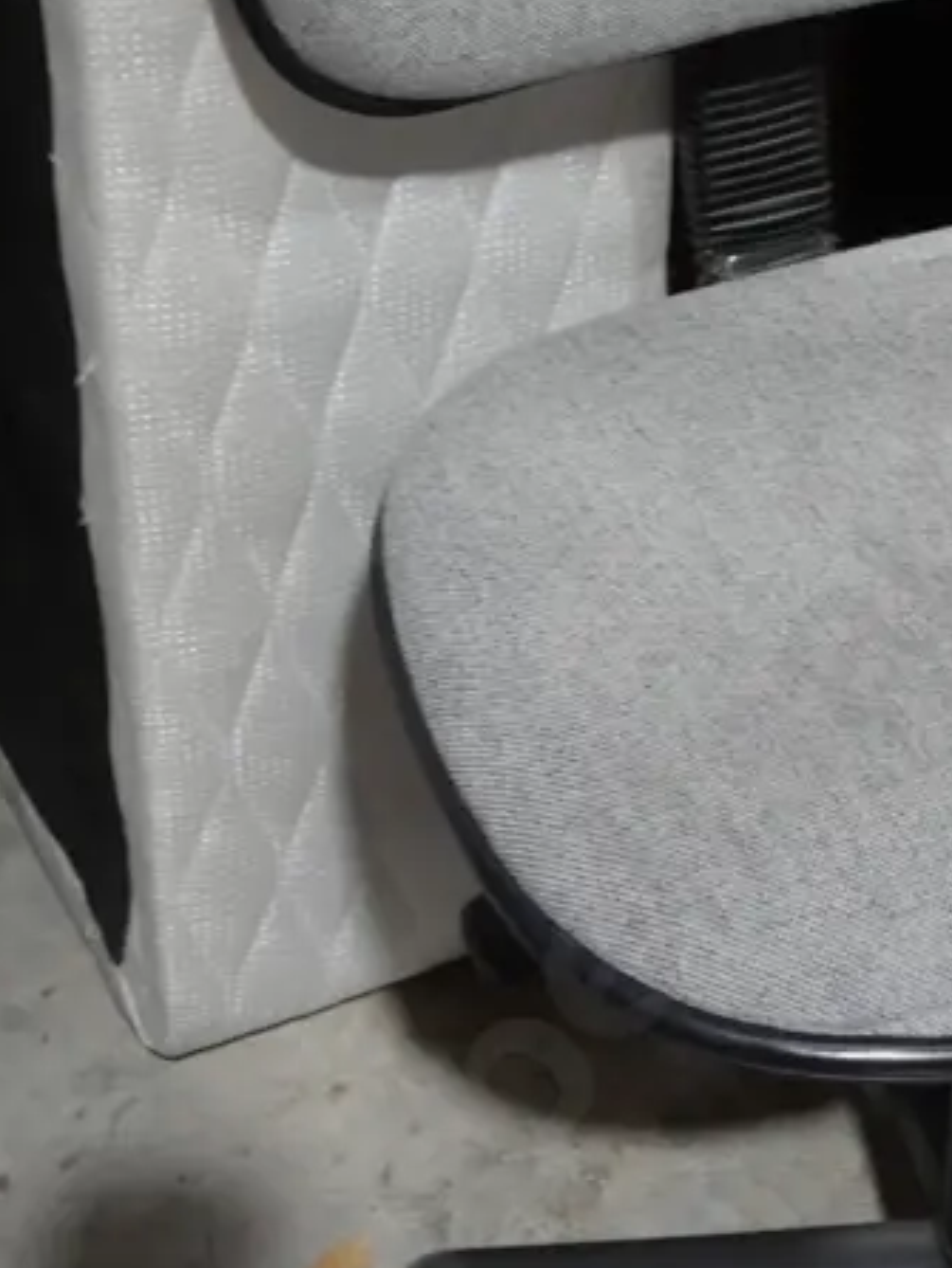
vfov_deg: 25.0
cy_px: 515
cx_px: 951
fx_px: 2857
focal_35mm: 78
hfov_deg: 18.4
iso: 640
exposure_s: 1/60
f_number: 4
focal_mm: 17
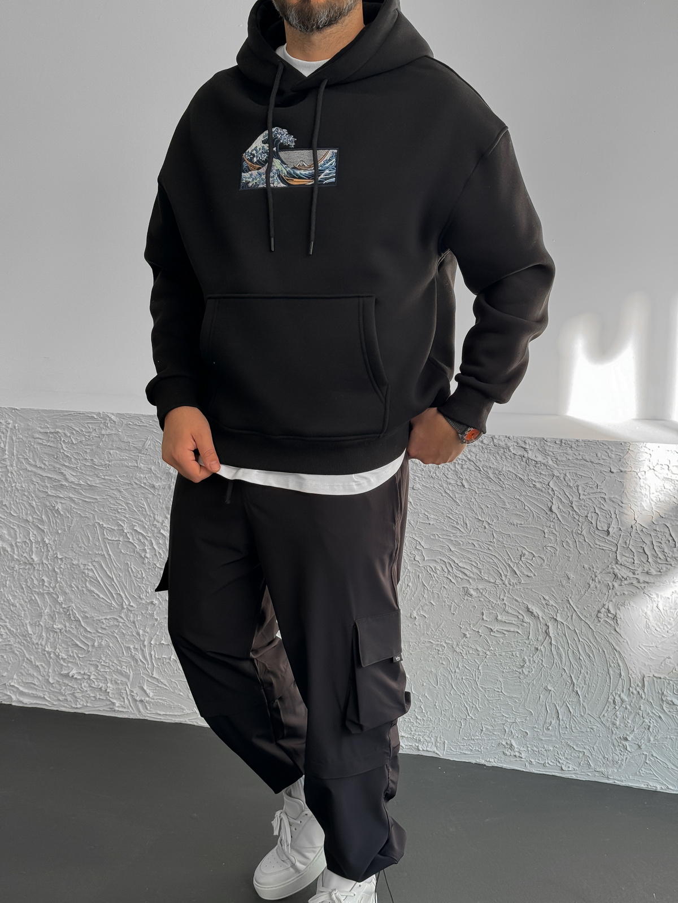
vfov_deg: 39.7
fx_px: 1254
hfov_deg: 30.3
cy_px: 452
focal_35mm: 48
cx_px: 339
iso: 50
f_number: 1.8
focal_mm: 6.86
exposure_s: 1/120
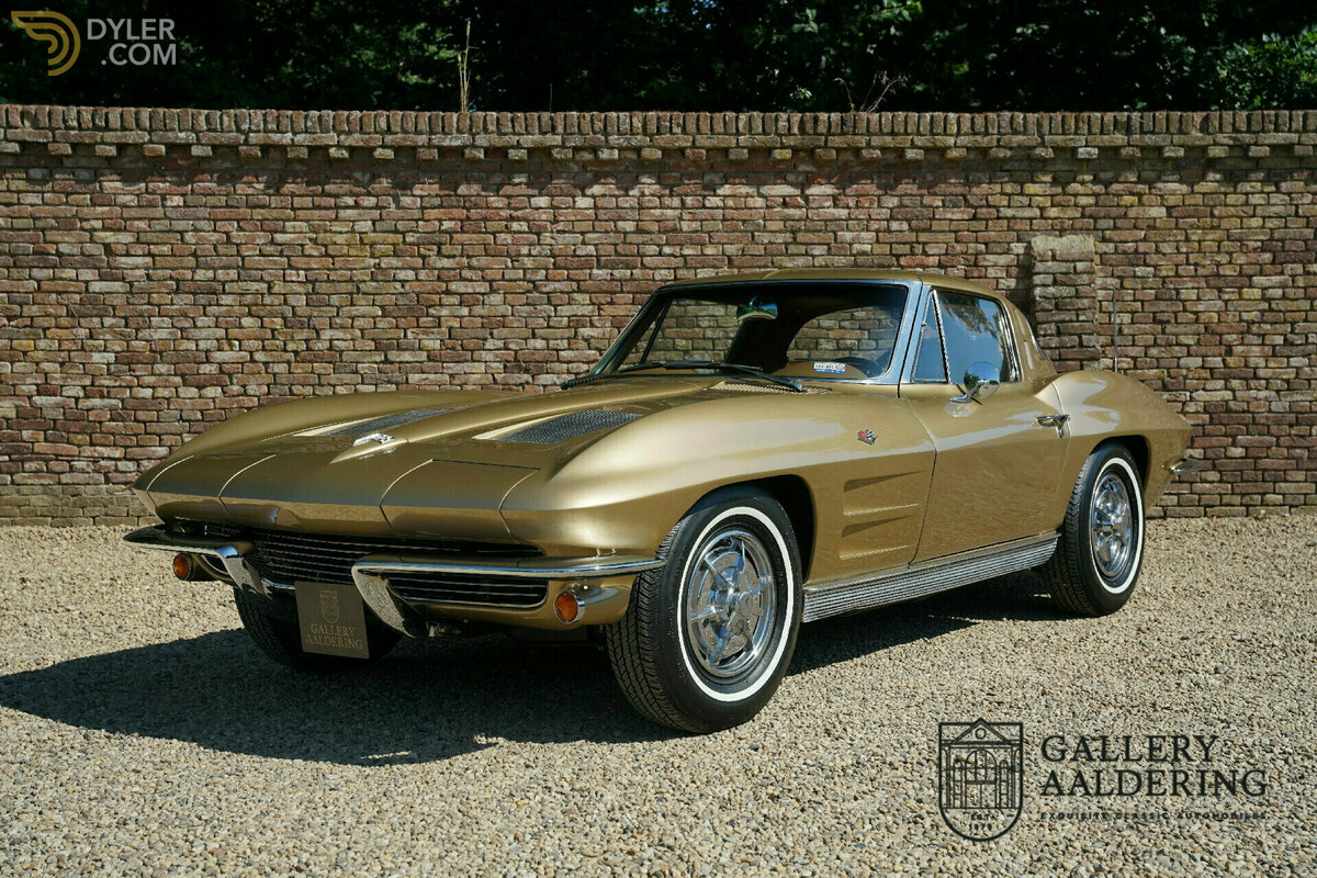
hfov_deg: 41.8
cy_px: 439
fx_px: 1727
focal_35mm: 47
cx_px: 658
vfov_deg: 28.5
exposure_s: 1/320
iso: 100
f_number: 5.6
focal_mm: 47.2
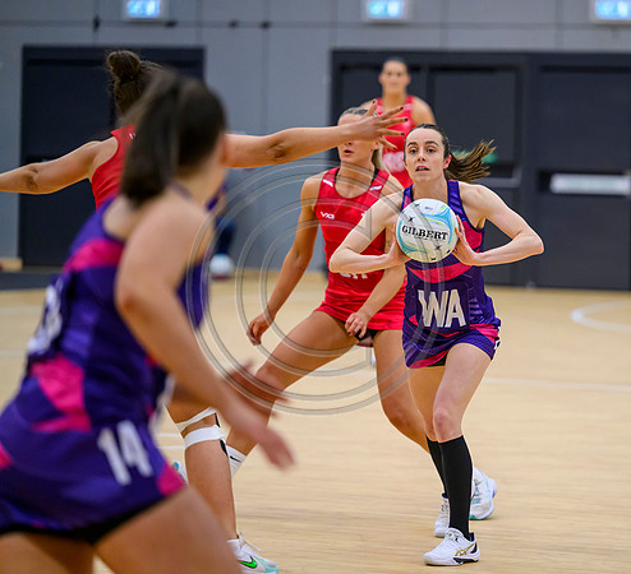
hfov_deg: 9.4
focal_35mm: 194
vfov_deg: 8.6
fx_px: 3832
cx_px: 431
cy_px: 287
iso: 4000
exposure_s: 1/1250
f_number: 2.8
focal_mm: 160
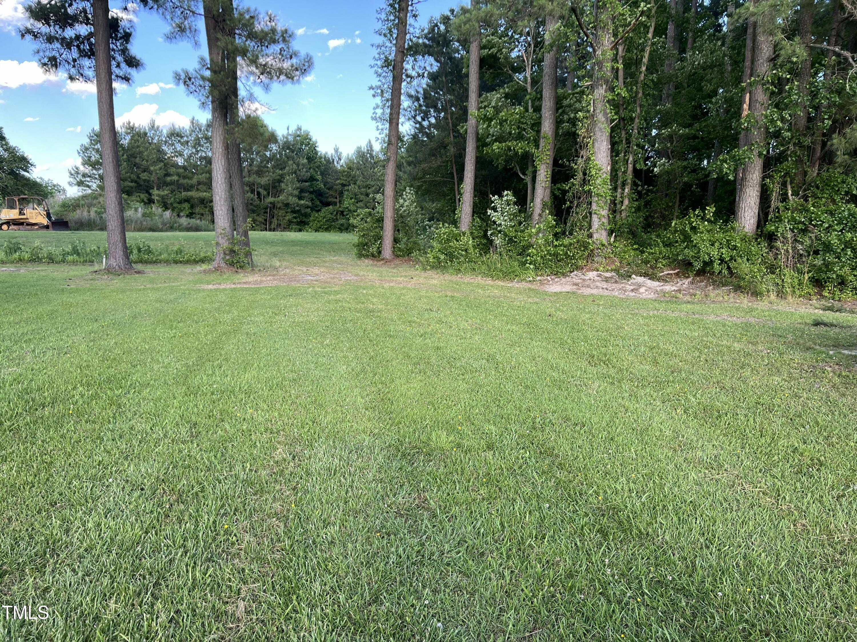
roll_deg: -0.6
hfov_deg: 67.3
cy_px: 321
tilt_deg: -9.2
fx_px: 644
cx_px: 428
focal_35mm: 26
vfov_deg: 53.1
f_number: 1.5
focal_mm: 5.7
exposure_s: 1/365
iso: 50
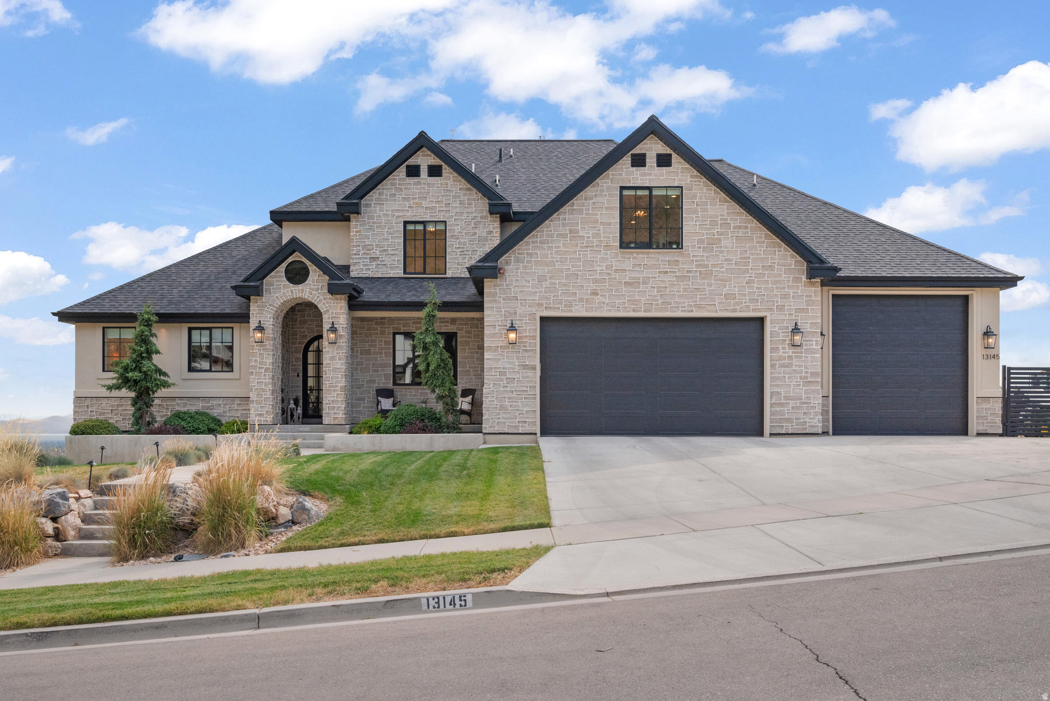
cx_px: 525
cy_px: 350
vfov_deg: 43.6
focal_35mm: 30
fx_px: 875
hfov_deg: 61.9
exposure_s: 1/400
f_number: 8
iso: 1600
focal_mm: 30
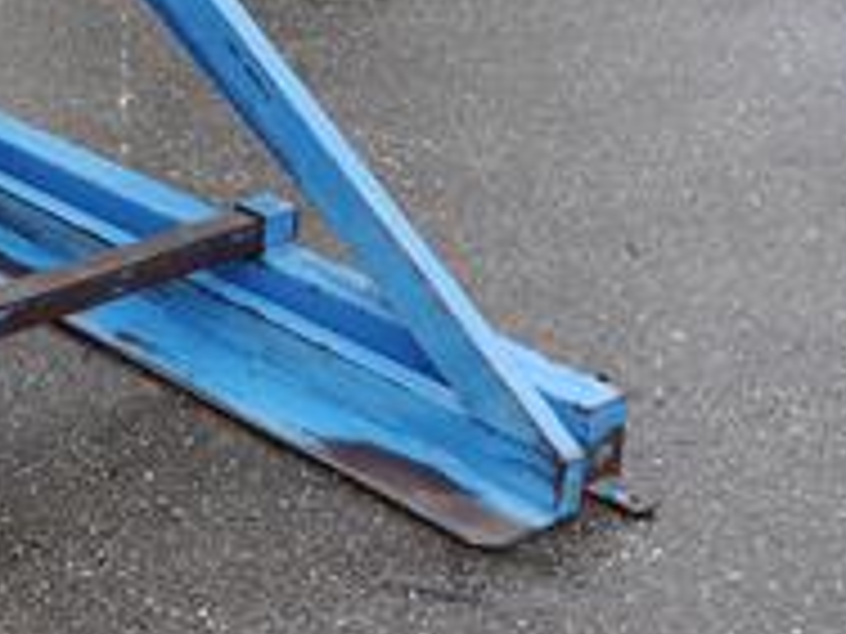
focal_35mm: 95
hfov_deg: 19.5
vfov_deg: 15.2
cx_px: -169
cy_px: -45
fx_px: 2322
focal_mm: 14
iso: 160
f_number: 3.5
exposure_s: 1/80
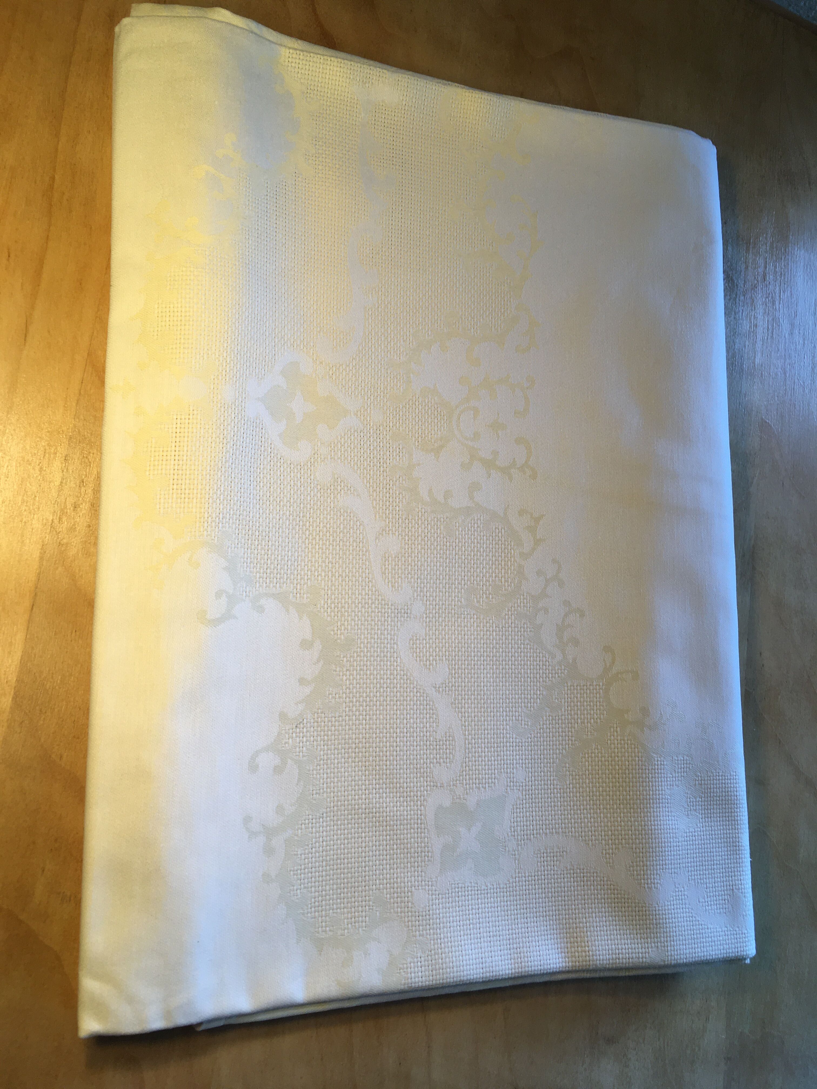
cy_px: 544
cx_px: 408
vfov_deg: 61.7
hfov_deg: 48.2
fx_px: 913
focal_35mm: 29
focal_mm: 4.15
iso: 25
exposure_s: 1/100
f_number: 2.2
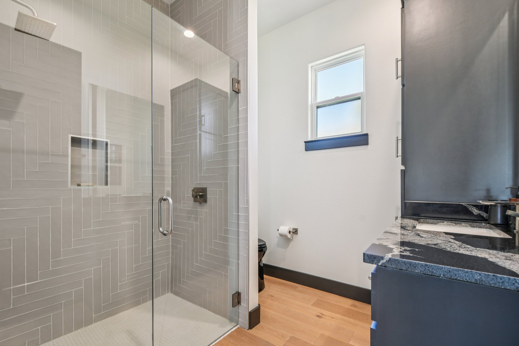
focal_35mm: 15
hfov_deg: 100.4
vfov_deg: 77.3
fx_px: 216
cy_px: 173
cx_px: 260
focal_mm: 10
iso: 400
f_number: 8
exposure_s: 1/8
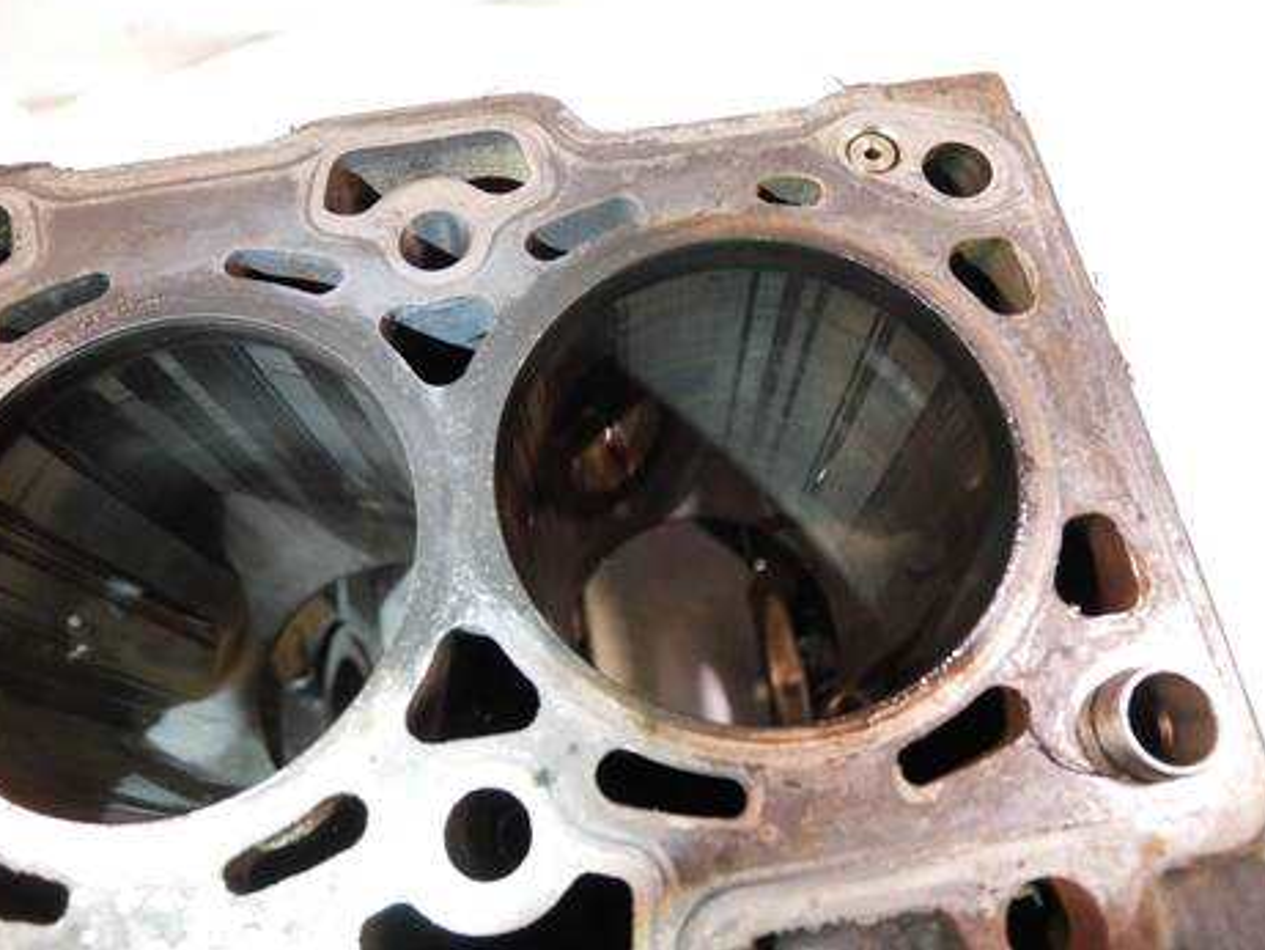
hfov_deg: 69.4
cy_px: 459
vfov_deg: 54.9
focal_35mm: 25
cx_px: 626
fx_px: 914
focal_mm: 12
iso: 2000
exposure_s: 1/60
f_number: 3.5
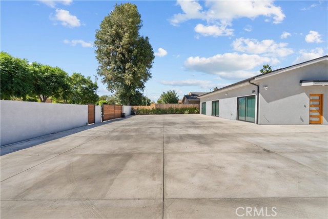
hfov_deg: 104.2
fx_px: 128
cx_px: 164
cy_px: 110
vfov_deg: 81.2
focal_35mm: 14
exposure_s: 1/160
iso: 125
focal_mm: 14
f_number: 10
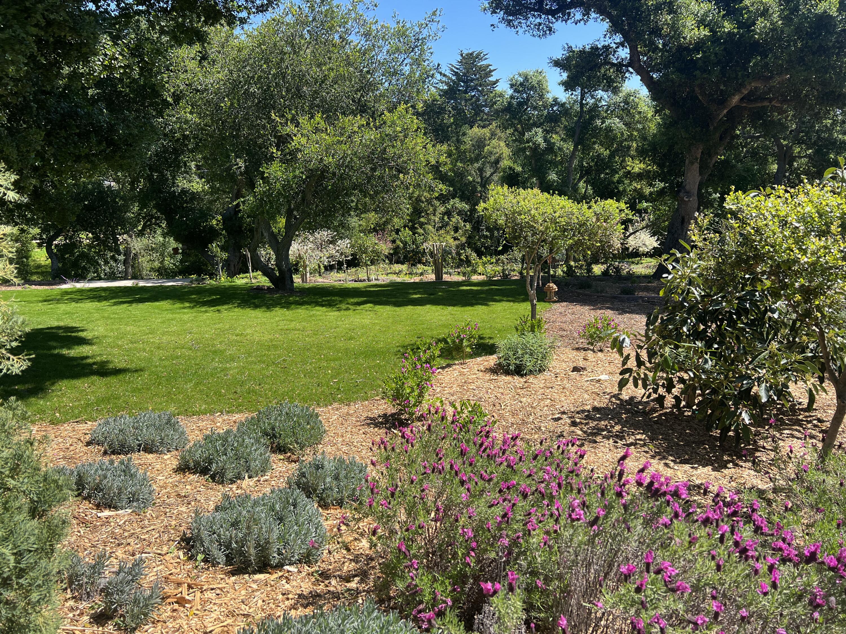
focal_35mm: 26
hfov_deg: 67.3
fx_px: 635
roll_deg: +3.5
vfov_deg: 53.1
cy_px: 317
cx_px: 423
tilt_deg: -11.6
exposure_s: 1/1698
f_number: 1.5
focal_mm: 5.7
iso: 50
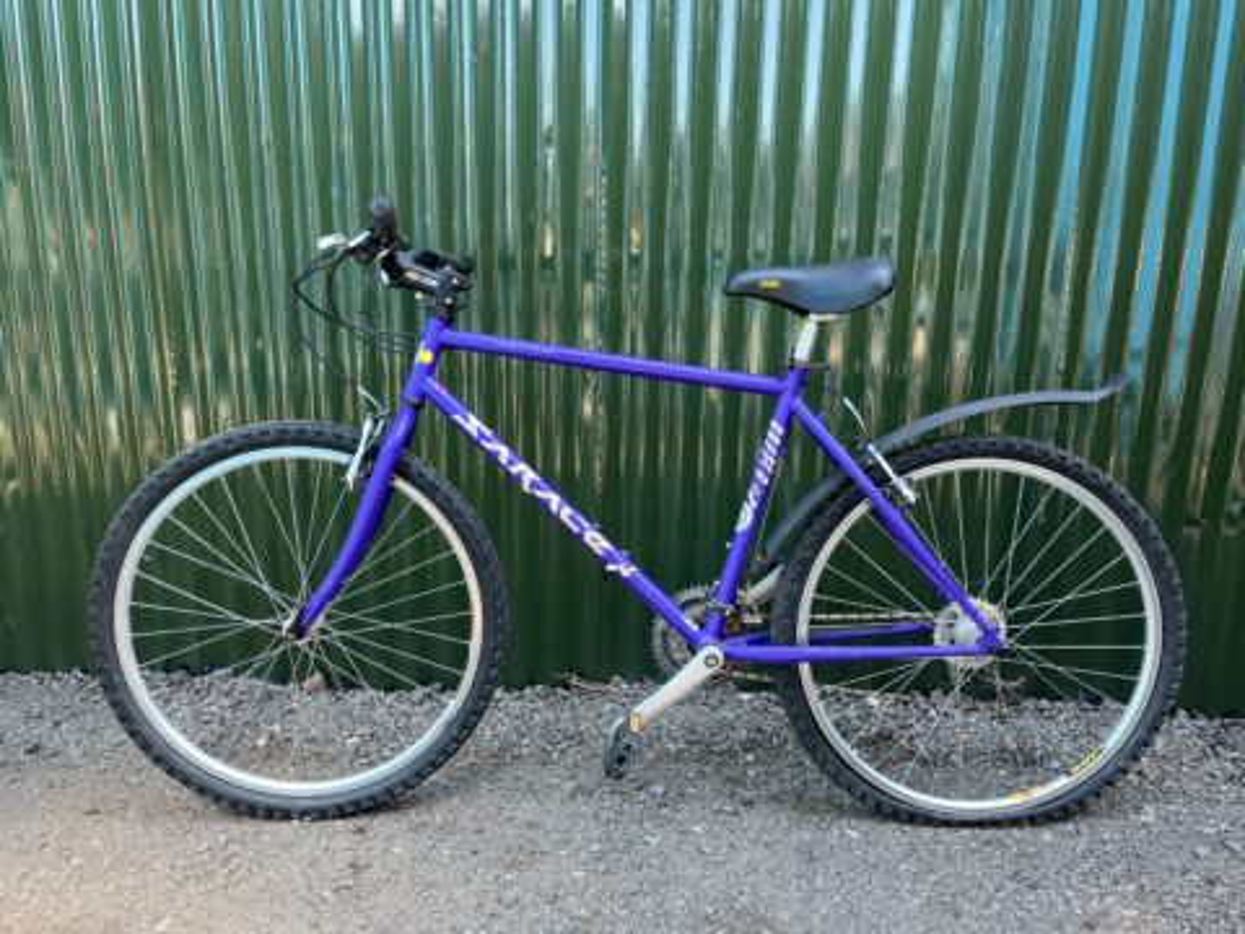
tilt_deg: -15.1
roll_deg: -1.4
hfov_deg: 67.3
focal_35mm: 26
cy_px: 467
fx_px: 935
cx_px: 622
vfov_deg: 53.1
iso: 50
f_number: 1.6
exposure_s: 1/121
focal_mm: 5.1
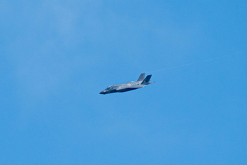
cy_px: 89
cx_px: 50
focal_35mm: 1130
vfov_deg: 1.2
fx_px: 7754
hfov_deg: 1.8
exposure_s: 1/1250
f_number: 10
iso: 640
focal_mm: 400
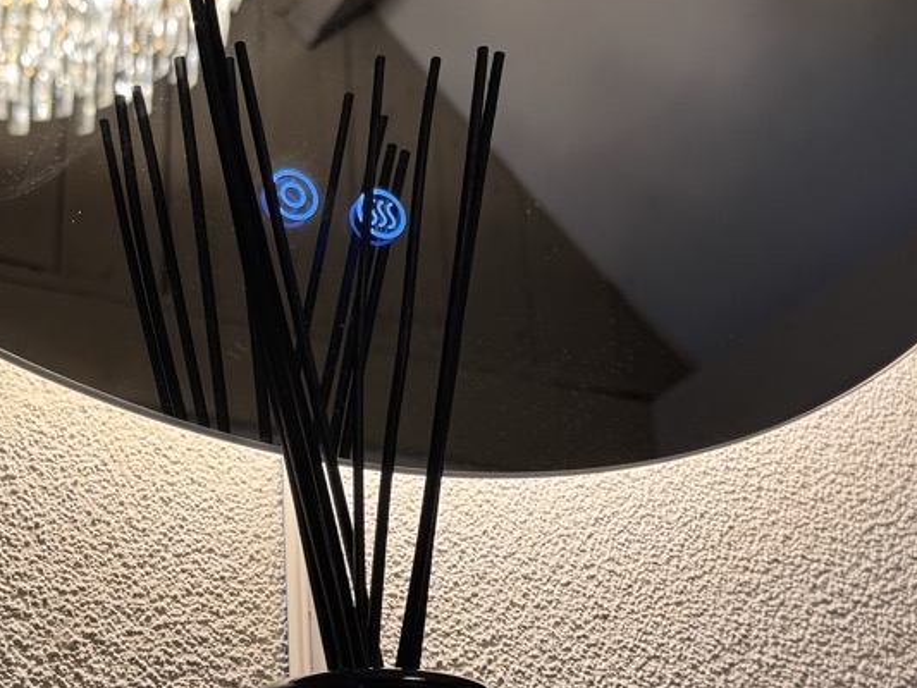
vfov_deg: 20.4
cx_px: 234
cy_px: 430
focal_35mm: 72
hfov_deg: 26.7
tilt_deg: +22.0
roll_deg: -0.1
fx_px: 1908
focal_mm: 6.76
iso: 80
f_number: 1.78
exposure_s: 1/100
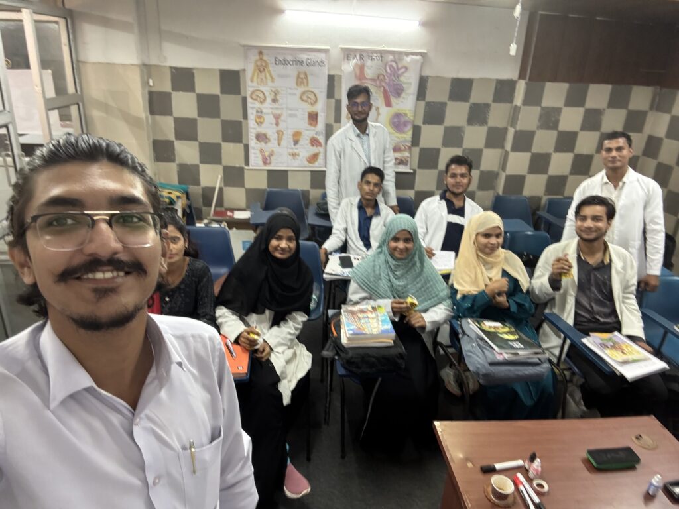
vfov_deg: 58.9
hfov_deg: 73.9
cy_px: 254
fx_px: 451
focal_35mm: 23
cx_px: 340
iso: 320
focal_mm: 2.69
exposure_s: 1/33
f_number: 1.9
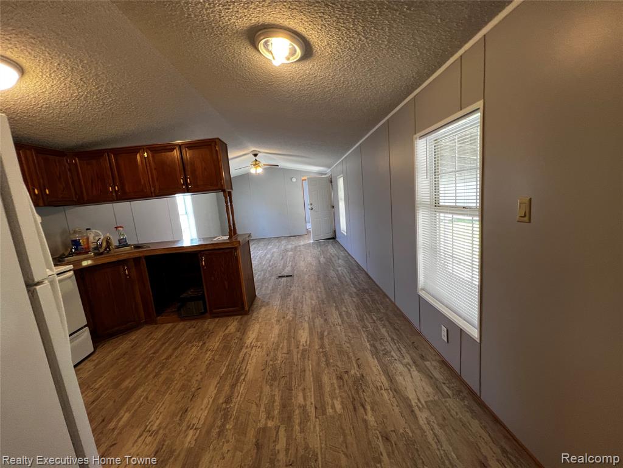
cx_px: 312
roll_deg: +7.1
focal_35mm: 13
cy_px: 234
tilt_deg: -10.5
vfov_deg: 89.9
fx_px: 234
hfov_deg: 106.2
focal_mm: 1.57
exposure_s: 1/60
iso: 160
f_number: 1.8
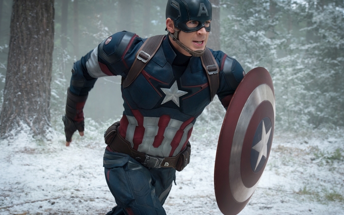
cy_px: 108
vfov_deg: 14.2
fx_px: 862
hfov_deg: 22.6
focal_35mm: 92
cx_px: 172
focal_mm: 90
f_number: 8
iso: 400
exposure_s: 1/320
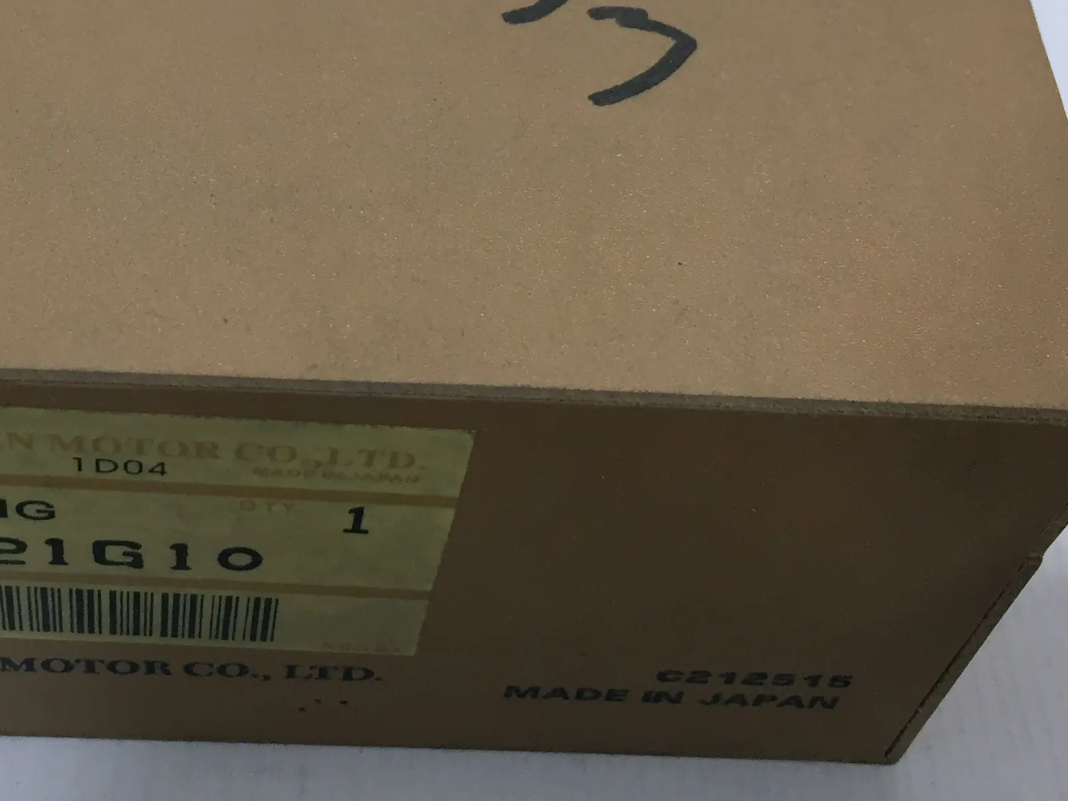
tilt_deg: -51.3
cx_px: 326
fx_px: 1758
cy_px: 126
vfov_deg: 25.1
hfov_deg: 33.4
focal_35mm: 57
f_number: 2.2
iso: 80
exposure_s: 1/33
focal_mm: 4.15
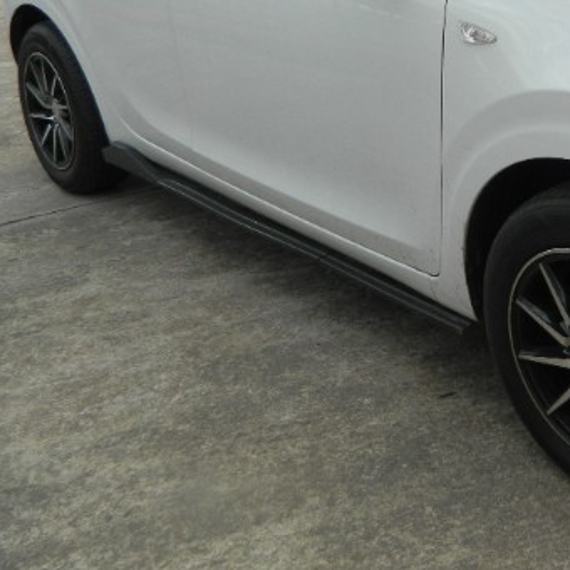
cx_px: 615
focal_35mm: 52
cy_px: 69
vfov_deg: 31.4
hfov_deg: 29.7
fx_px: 969
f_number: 3.1
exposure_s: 1/250
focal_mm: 4.5
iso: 80
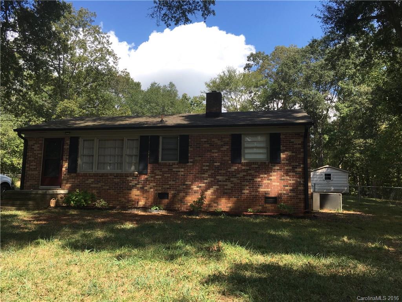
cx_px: 201
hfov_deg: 61.7
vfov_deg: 48.2
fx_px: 337
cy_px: 151
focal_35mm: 29
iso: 25
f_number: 2.2
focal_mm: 4.15
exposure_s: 1/938
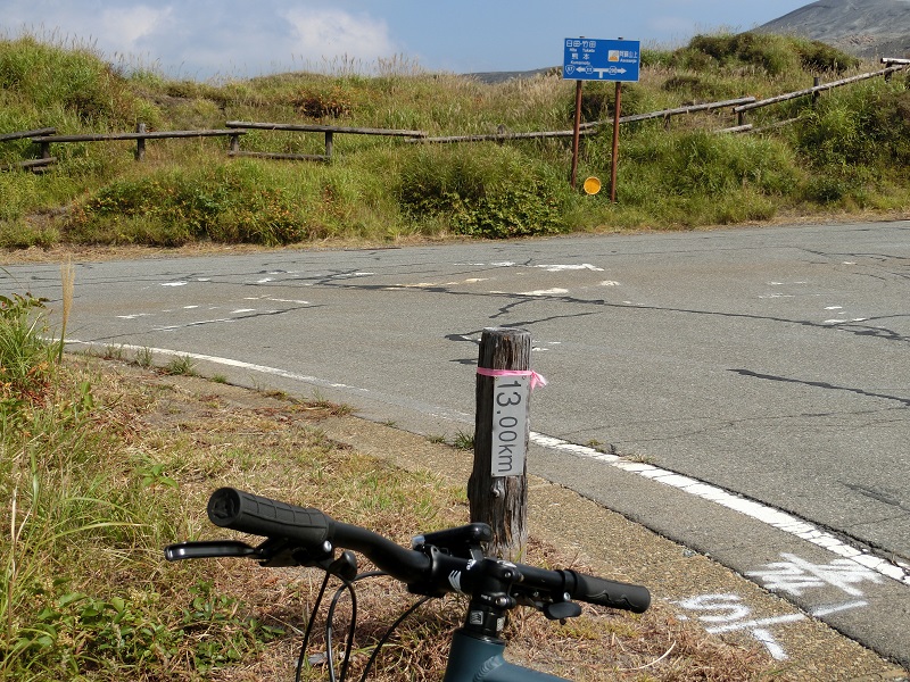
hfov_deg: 36.8
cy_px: 341
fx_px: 1367
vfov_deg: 28.0
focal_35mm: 52
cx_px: 455
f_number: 4.7
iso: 80
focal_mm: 9.3
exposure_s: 1/800
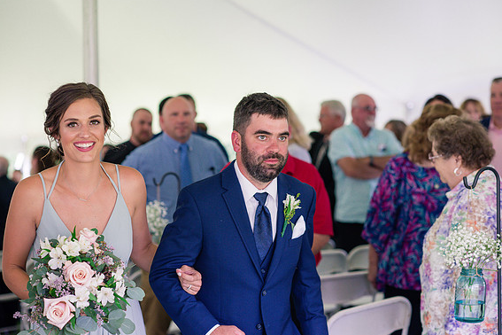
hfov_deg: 23.4
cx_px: 256
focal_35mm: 87
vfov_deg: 15.7
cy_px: 165
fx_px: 1213
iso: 500
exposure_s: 1/250
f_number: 3.2
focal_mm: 85
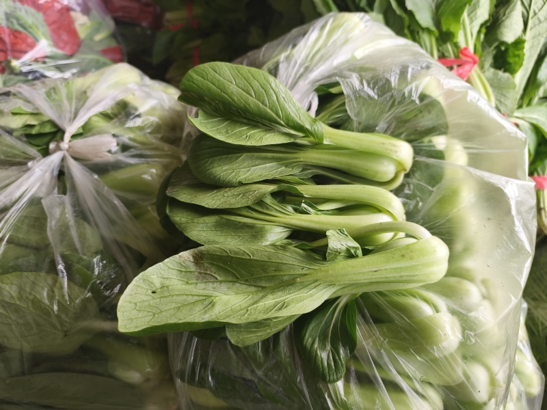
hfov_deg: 73.9
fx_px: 363
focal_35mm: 23
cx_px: 274
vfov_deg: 58.9
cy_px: 205
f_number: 1.6
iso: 125
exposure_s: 1/100
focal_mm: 5.84
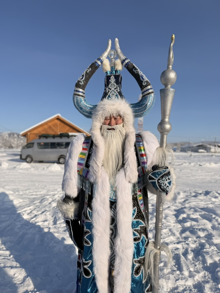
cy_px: 146
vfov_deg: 71.6
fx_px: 203
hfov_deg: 56.8
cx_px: 110
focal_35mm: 24
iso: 80
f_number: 1.78
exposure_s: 1/14286
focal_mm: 6.76
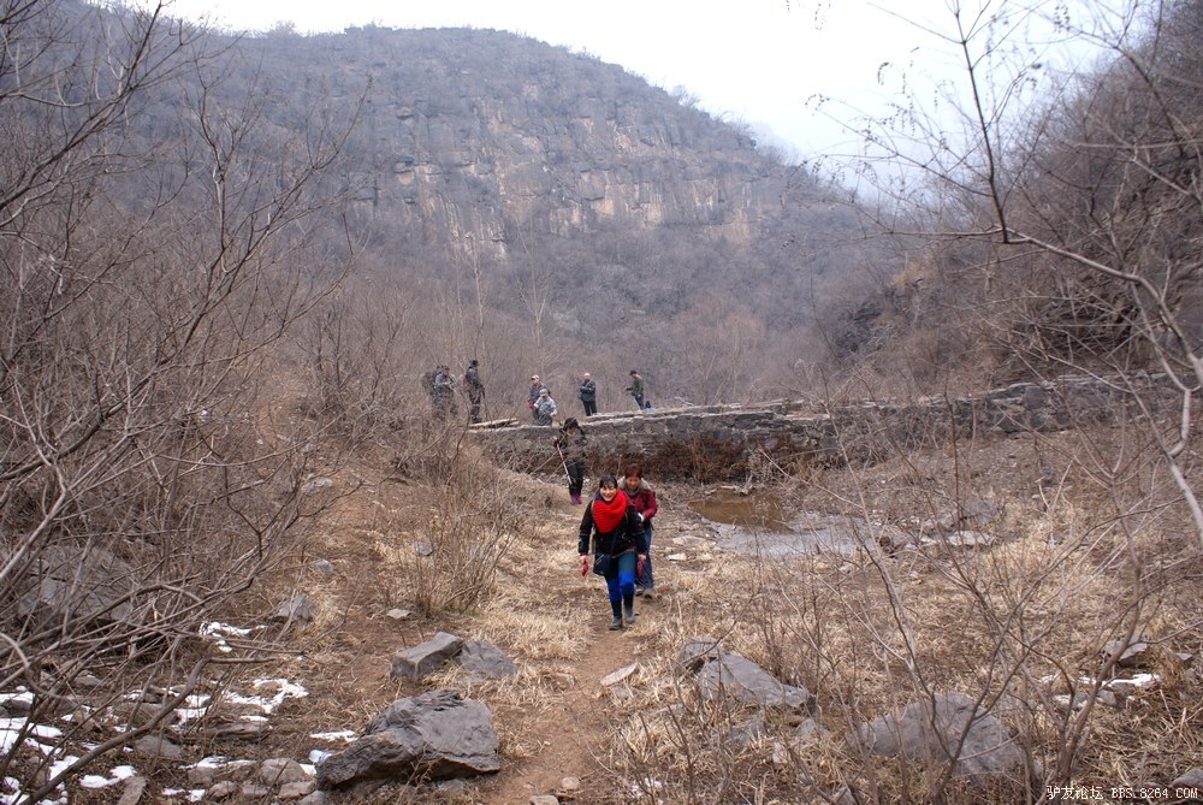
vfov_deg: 48.0
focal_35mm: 27
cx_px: 602
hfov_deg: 67.3
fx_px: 903
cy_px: 402
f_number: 8
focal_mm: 18
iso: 100
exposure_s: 1/20
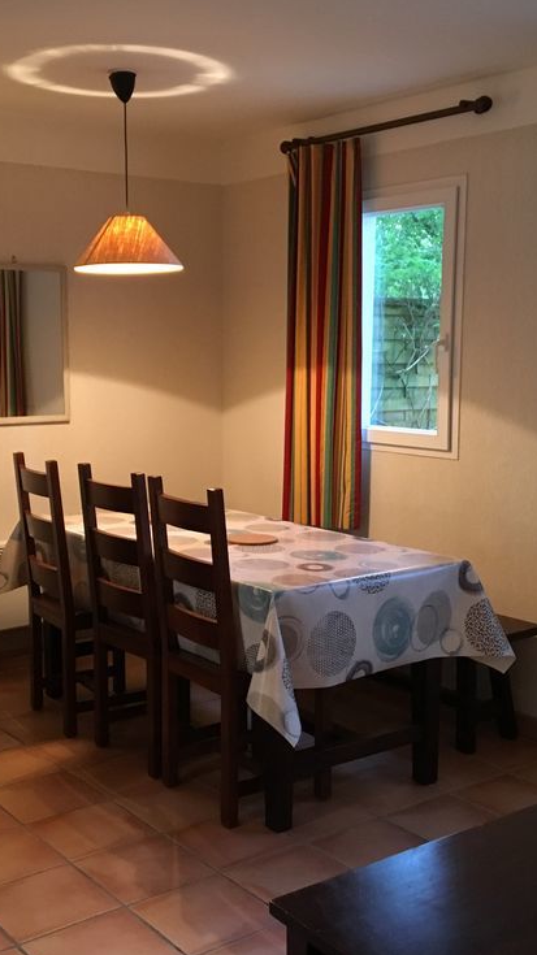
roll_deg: +0.6
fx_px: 1089
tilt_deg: -9.0
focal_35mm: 43
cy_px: 481
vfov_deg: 47.4
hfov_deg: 27.7
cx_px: 237
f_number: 2.2
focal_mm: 4.15
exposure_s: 1/25
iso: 200
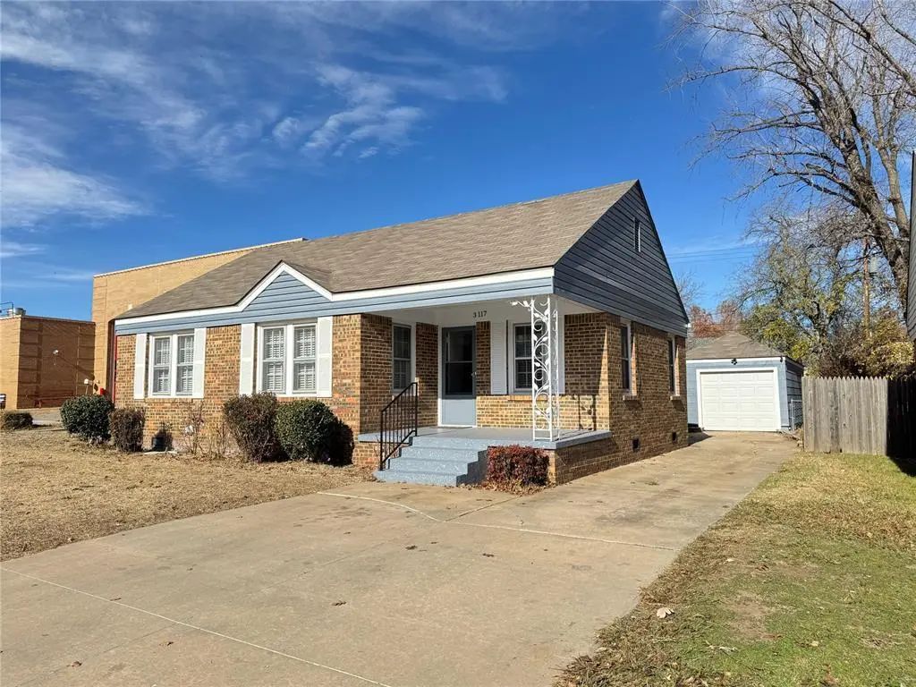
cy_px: 344
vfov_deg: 56.8
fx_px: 635
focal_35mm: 24
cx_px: 458
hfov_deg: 71.6
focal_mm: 6.76
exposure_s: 1/3413
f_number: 1.78
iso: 80
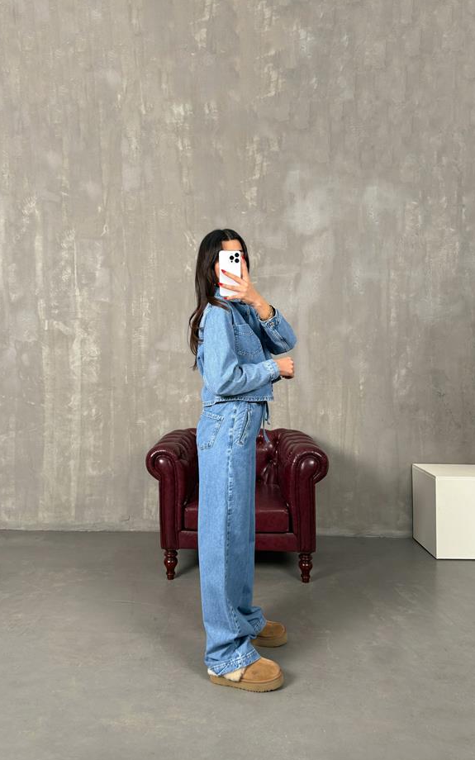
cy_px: 380
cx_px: 221
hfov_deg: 47.6
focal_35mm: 26
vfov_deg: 70.4
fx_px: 539
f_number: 1.78
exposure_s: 1/121
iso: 200
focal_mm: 6.76
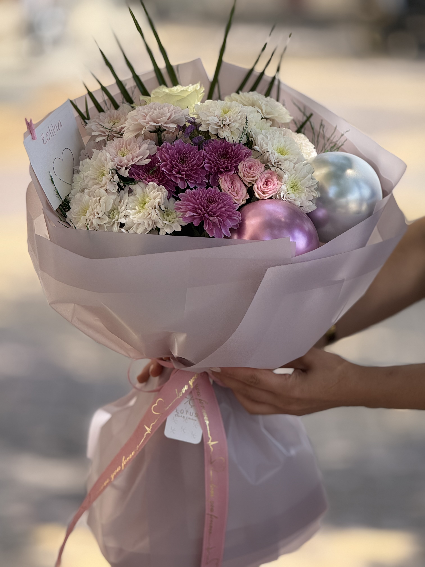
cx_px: 212
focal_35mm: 120
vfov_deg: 16.4
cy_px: 284
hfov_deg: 12.3
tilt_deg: -12.4
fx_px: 1964
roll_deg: +0.9
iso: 64
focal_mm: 15.66
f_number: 2.8
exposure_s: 1/644
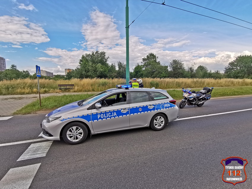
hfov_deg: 94.5
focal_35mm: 16
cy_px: 94
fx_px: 117
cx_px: 126
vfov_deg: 78.1
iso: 50
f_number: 2.2
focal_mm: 2.35
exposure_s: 1/778
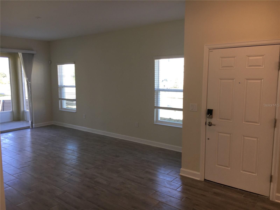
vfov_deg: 48.2
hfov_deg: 61.7
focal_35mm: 29
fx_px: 235
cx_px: 140
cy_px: 105
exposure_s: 1/60
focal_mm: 4.15
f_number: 2.2
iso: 32
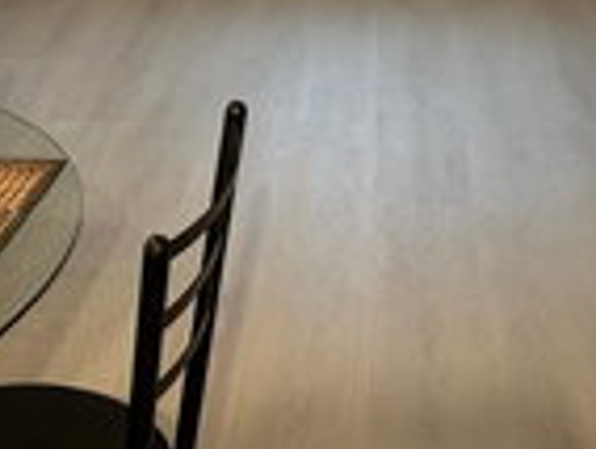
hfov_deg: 25.0
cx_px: 334
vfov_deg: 17.9
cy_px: -109
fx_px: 1345
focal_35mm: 78
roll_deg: +0.7
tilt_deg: -13.3
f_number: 1.5
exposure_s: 1/60
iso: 125
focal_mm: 5.7
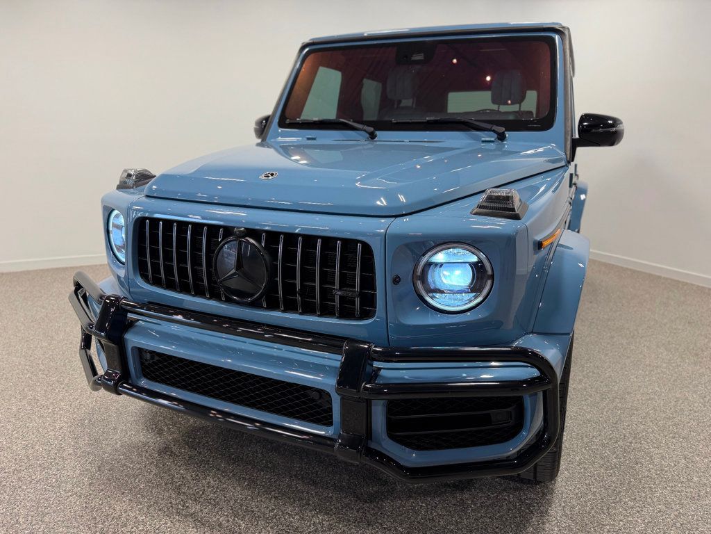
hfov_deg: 71.6
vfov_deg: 56.8
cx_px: 356
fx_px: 493
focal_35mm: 24
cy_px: 267
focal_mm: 6.76
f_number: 1.78
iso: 50
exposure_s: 1/129
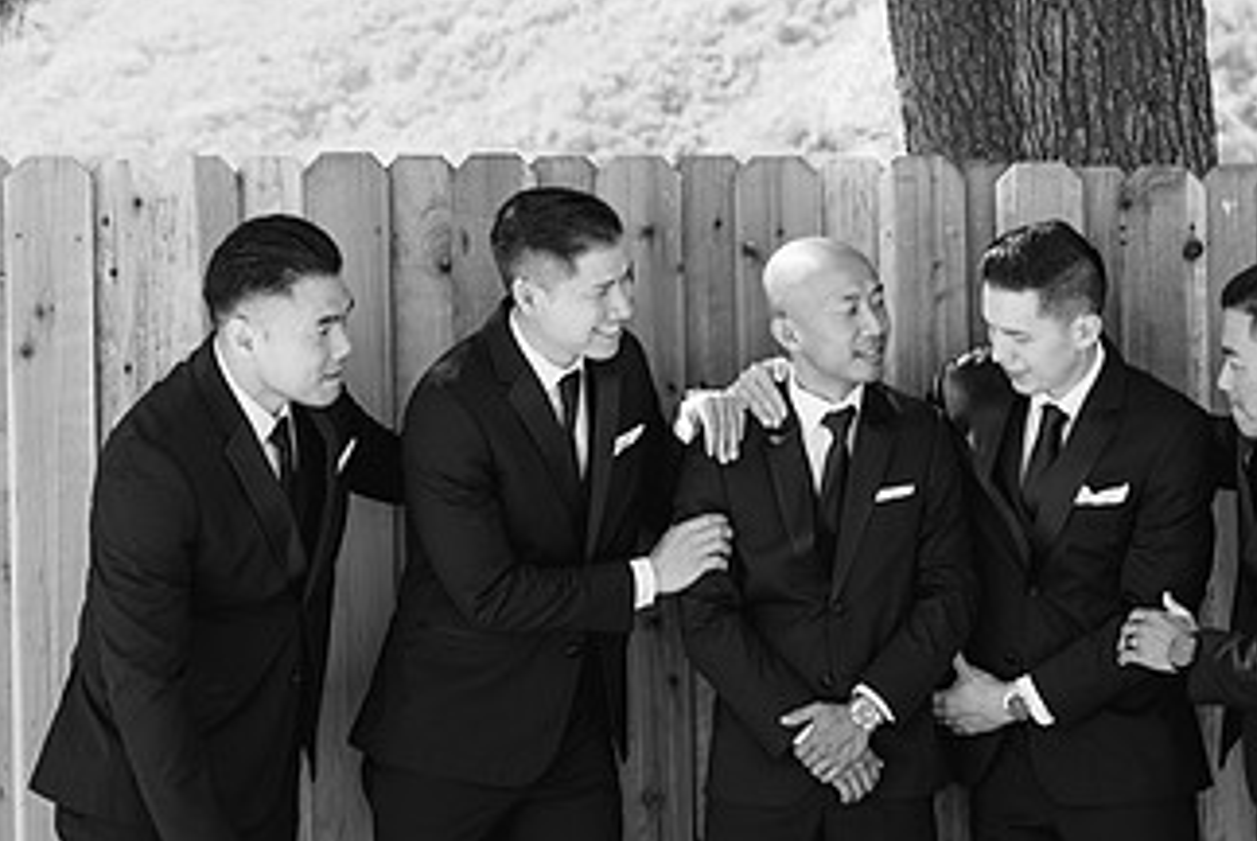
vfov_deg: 15.1
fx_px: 3180
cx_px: 829
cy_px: 384
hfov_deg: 22.3
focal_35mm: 91
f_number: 4
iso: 64
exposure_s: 1/200
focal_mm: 50
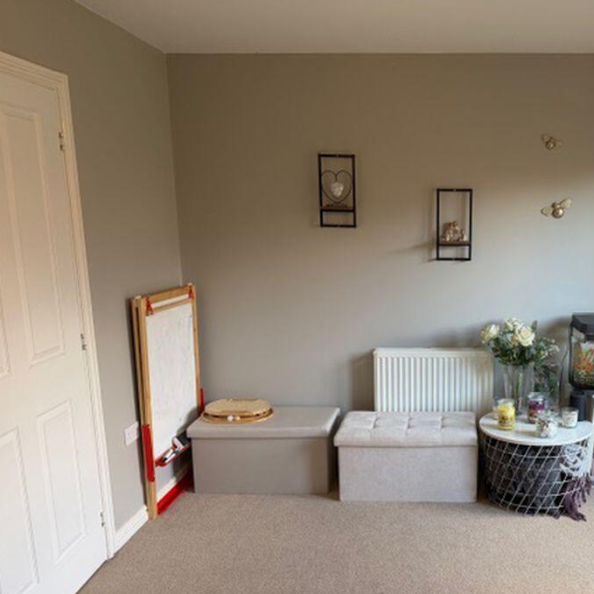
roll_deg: +0.1
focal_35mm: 32
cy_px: 333
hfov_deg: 49.2
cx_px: 442
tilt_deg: -10.8
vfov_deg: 51.0
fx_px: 621
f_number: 1.78
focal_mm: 6.76
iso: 160
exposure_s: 1/121
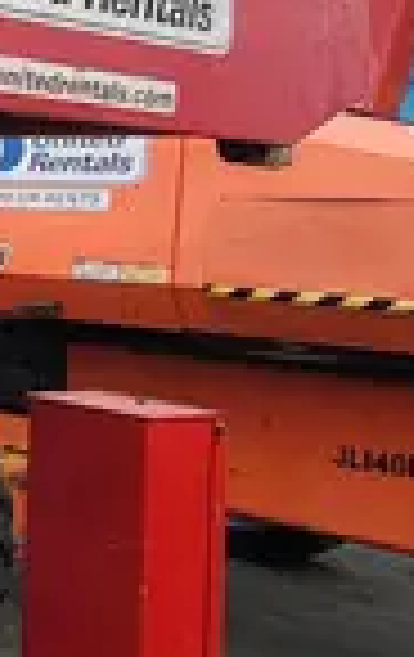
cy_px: 169
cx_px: -477
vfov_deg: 29.3
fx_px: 1238
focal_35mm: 69
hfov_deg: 14.7
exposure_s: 1/120
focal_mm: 1.74
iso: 50
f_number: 2.2
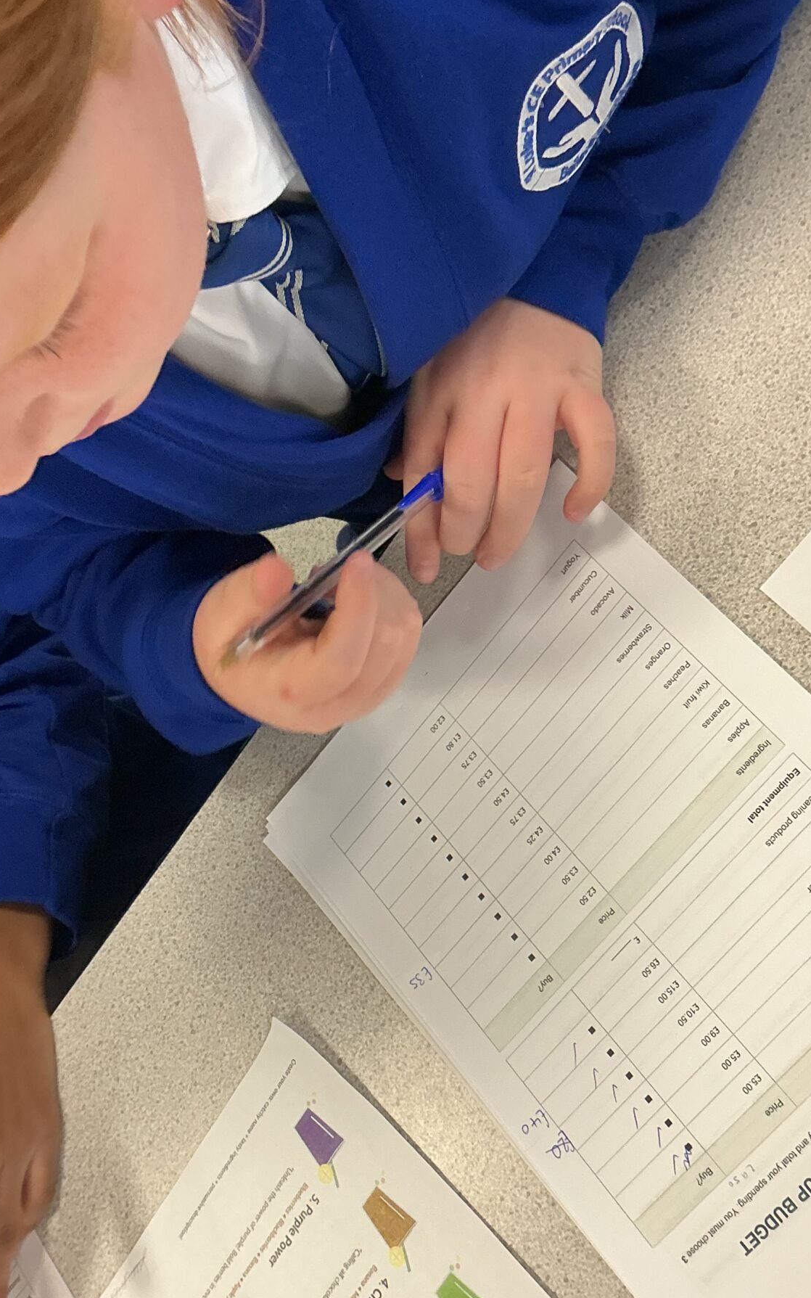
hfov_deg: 29.2
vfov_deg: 45.2
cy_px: 695
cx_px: 396
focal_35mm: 44
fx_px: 1556
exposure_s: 1/60
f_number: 1.8
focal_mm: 3
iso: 64
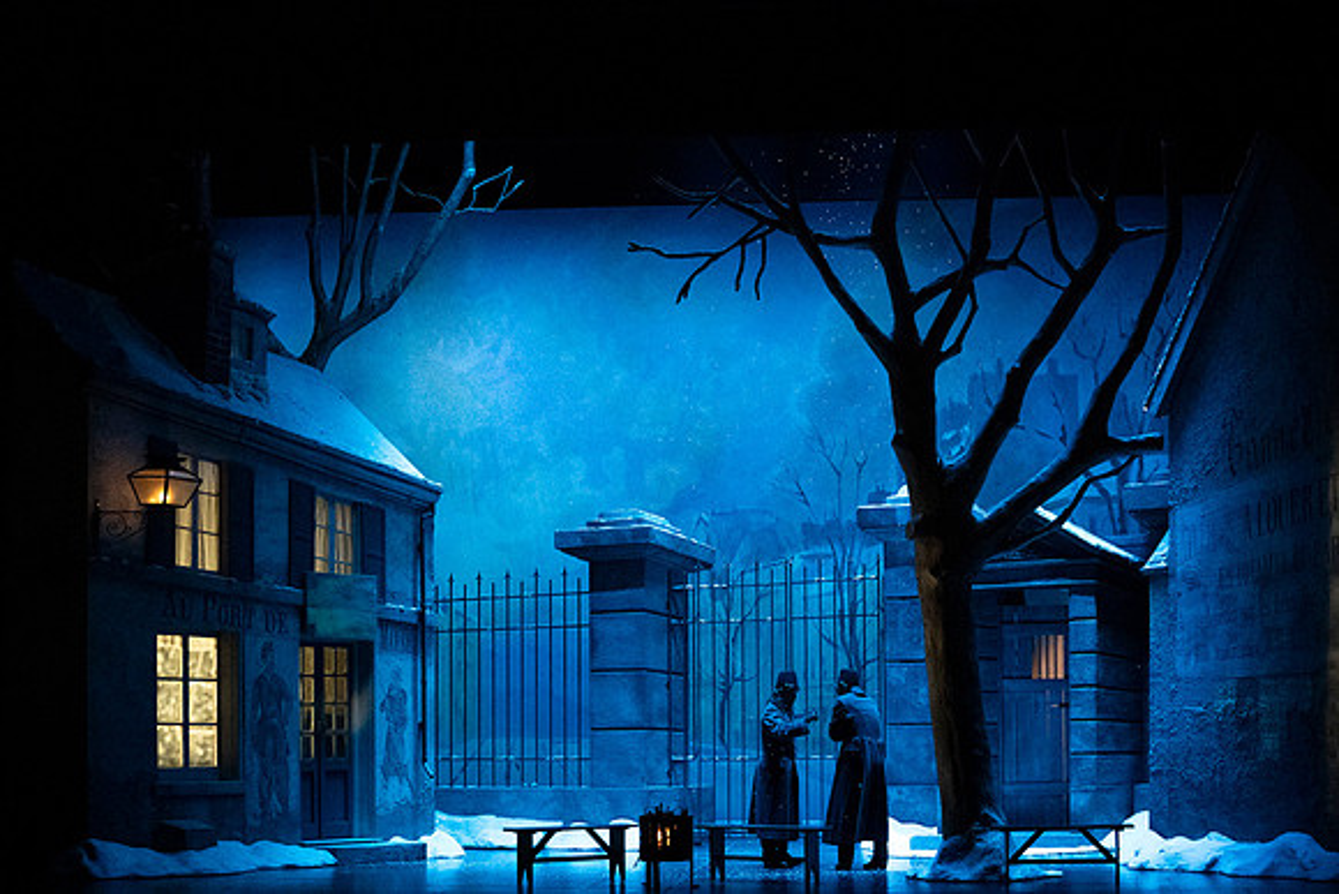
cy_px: 447
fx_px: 2604
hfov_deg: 28.8
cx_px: 670
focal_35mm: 70
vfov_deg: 19.5
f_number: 5
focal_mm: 70
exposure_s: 1/320
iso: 25600
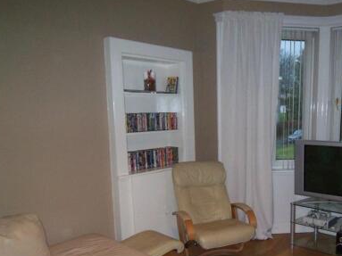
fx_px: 346
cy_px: 164
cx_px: 253
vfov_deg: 40.3
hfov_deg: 50.6
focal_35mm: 35
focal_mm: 3.8
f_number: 2.8
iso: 200
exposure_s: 1/30
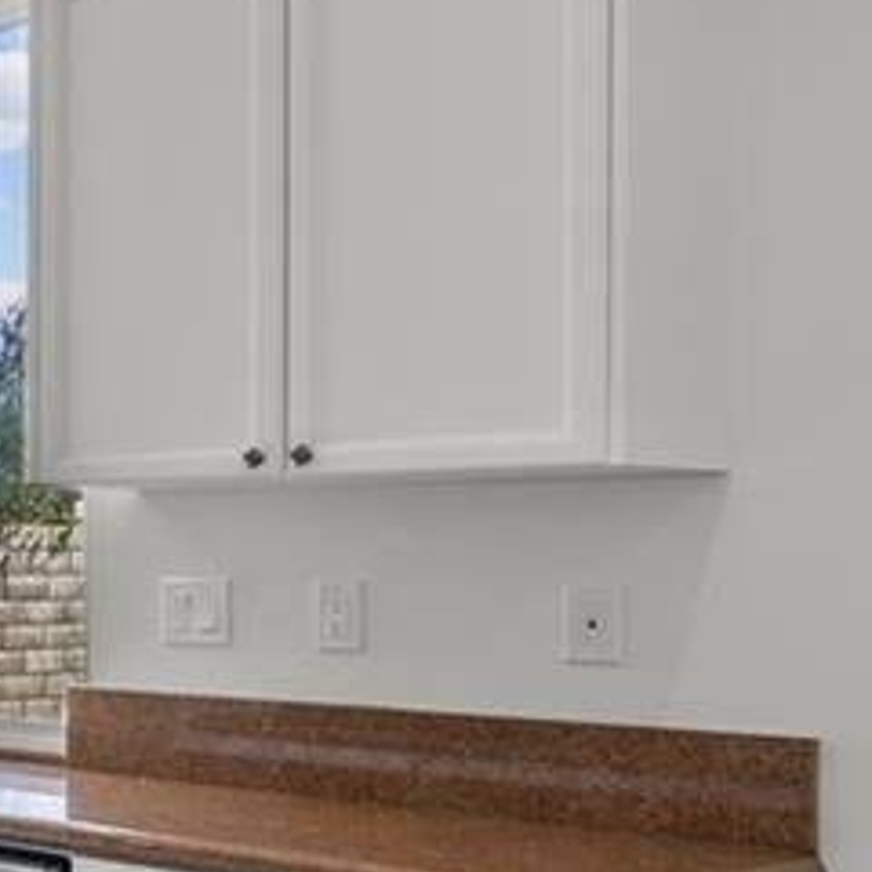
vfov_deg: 29.4
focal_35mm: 58
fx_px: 1653
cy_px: 576
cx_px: -814
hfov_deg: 19.4
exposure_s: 1/5
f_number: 9
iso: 200
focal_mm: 16
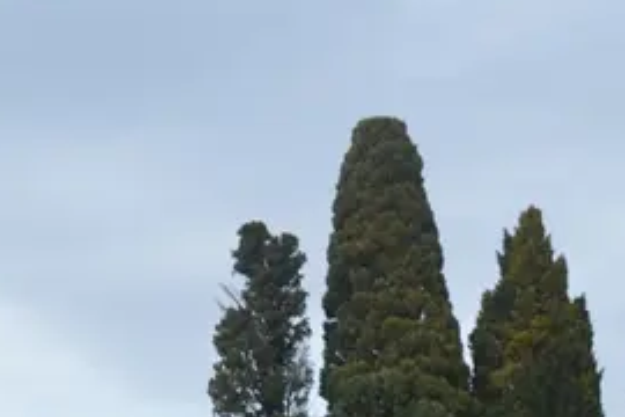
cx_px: -264
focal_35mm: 128
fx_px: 2222
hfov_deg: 15.0
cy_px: 298
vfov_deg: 10.7
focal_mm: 18
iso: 100
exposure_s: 1/160
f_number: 6.3
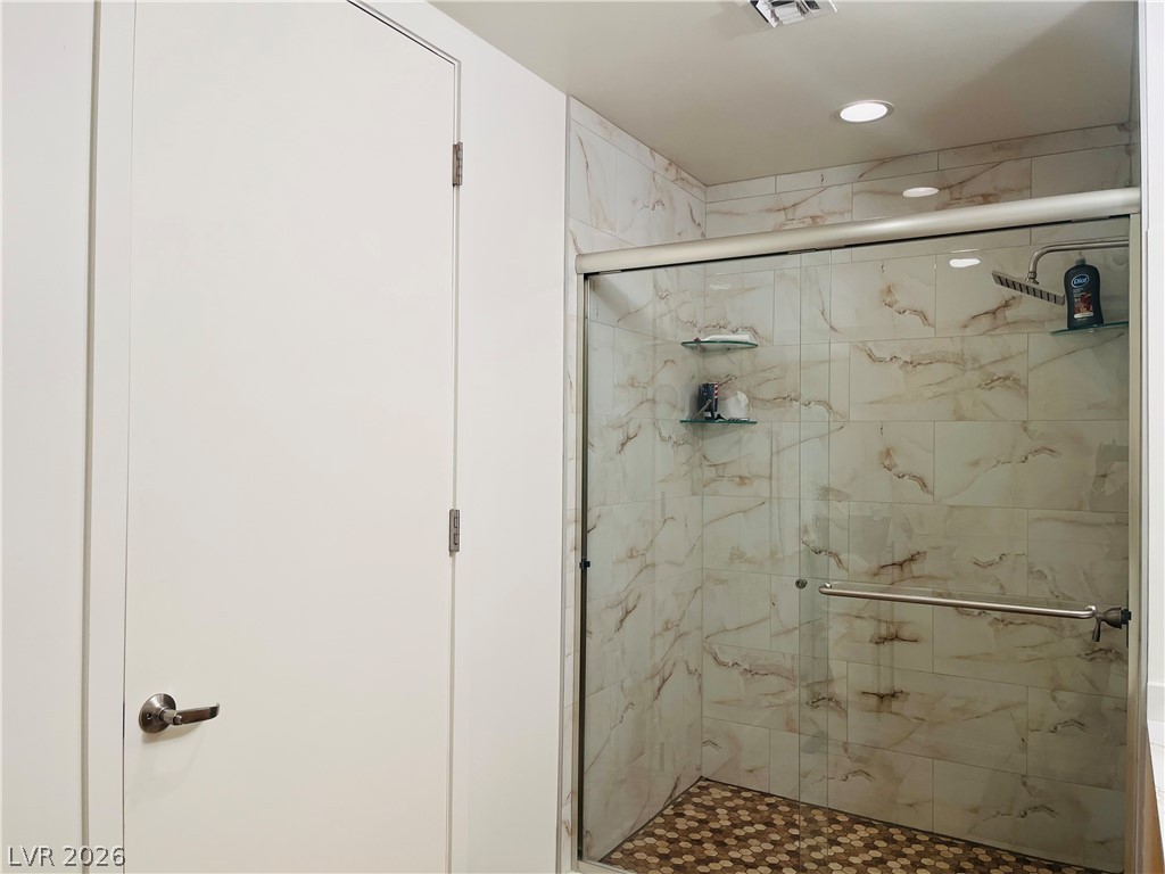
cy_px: 437
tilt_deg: -0.4
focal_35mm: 26
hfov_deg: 67.3
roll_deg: -1.1
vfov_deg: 53.1
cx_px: 582
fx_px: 875
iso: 64
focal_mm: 5.1
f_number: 1.6
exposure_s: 1/120
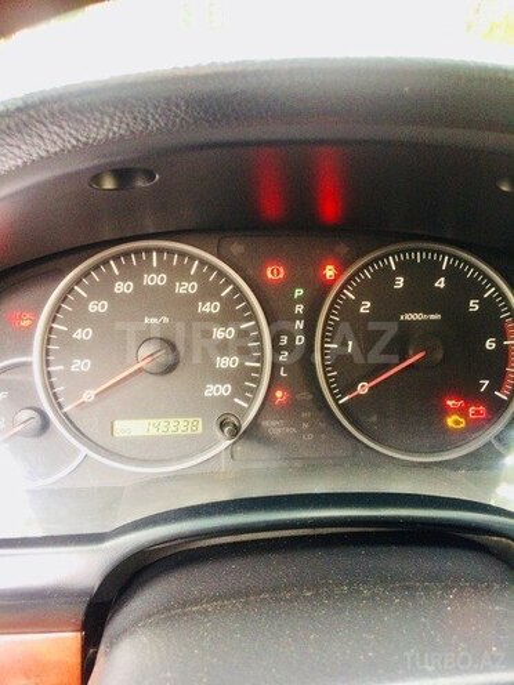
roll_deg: +0.8
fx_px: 574
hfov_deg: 48.2
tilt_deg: -26.5
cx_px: 257
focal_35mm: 29
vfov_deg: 61.7
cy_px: 342
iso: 125
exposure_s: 1/33
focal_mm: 4.15
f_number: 2.2
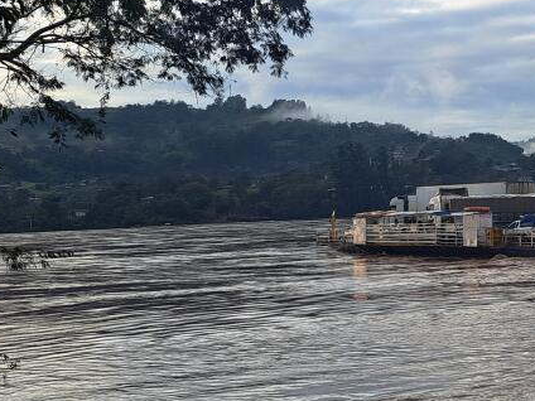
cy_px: 145
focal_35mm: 68
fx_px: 1051
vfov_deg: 21.6
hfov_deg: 25.9
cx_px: 621
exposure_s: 1/397
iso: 50
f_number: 1.8
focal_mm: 5.23
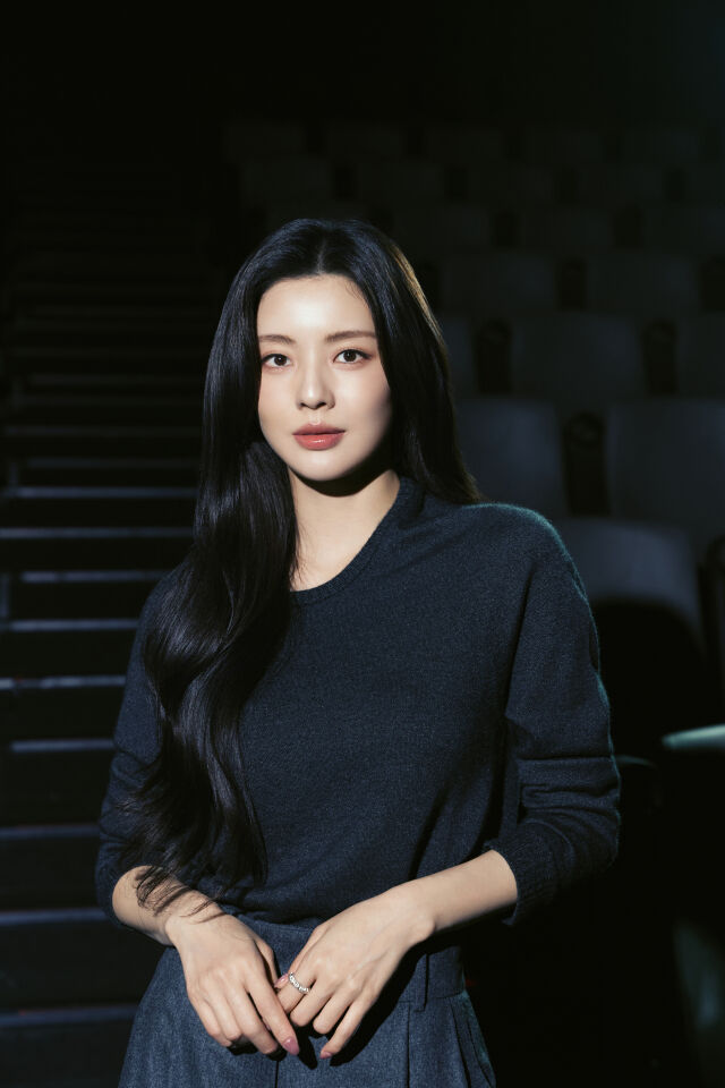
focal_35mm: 70
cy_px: 544
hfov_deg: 19.5
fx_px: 2114
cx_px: 362
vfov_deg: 28.8
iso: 800
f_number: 5
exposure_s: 1/160
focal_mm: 70
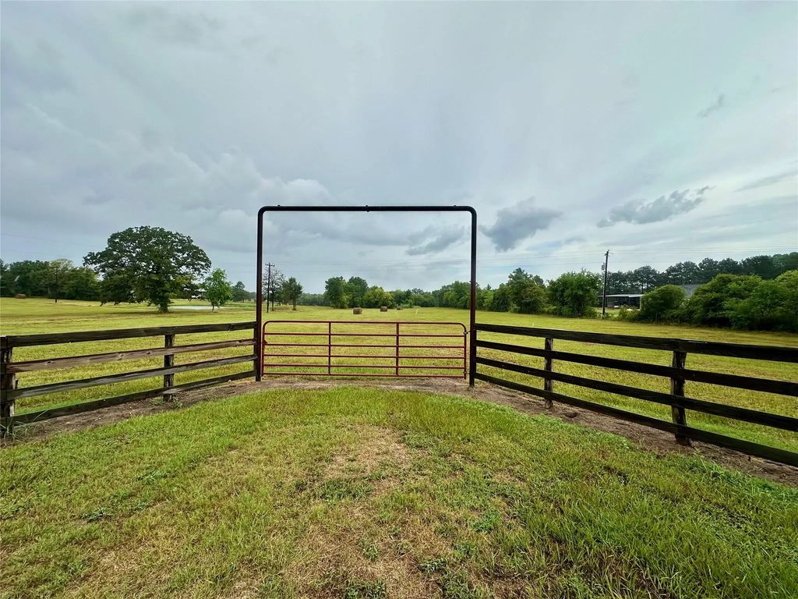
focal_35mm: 14
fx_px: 323
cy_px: 300
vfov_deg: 85.7
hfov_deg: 102.1
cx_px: 399
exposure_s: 1/1208
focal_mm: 2.22
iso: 40
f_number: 2.2
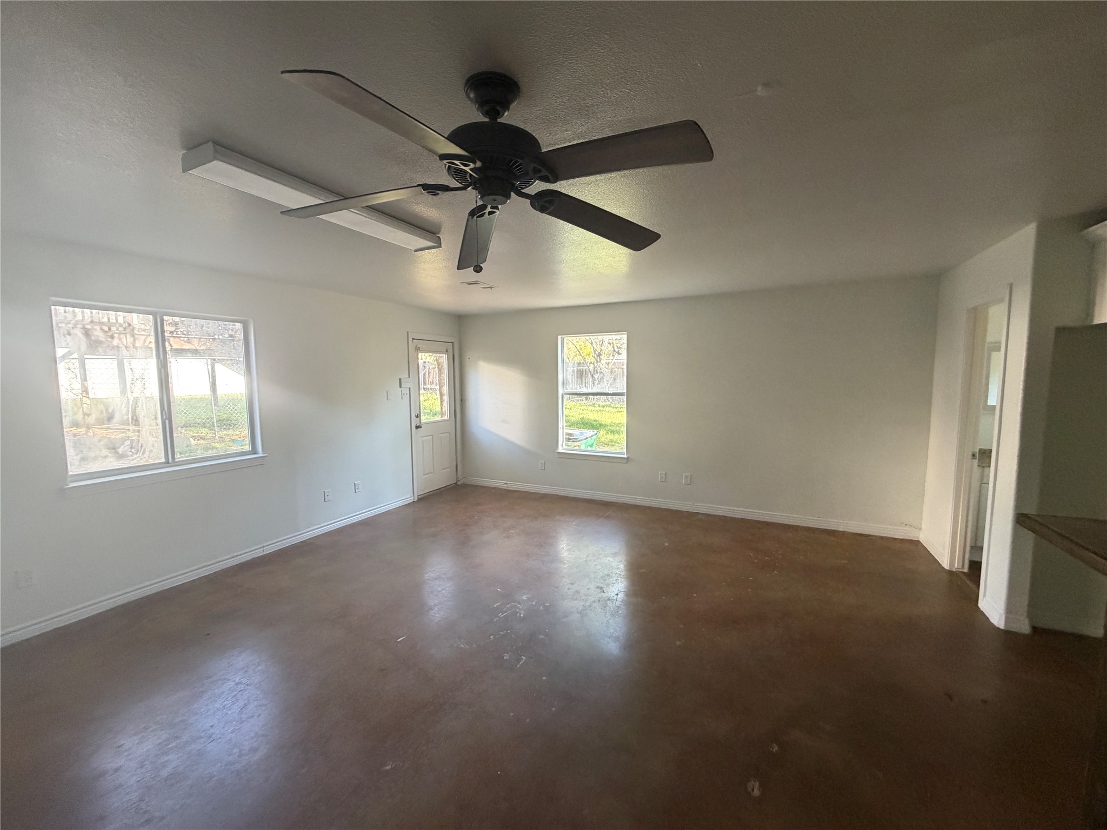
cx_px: 554
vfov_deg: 85.7
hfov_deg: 102.1
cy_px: 415
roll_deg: +2.9
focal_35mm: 14
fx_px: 448
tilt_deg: -6.2
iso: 320
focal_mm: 2.22
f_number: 2.2
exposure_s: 1/73
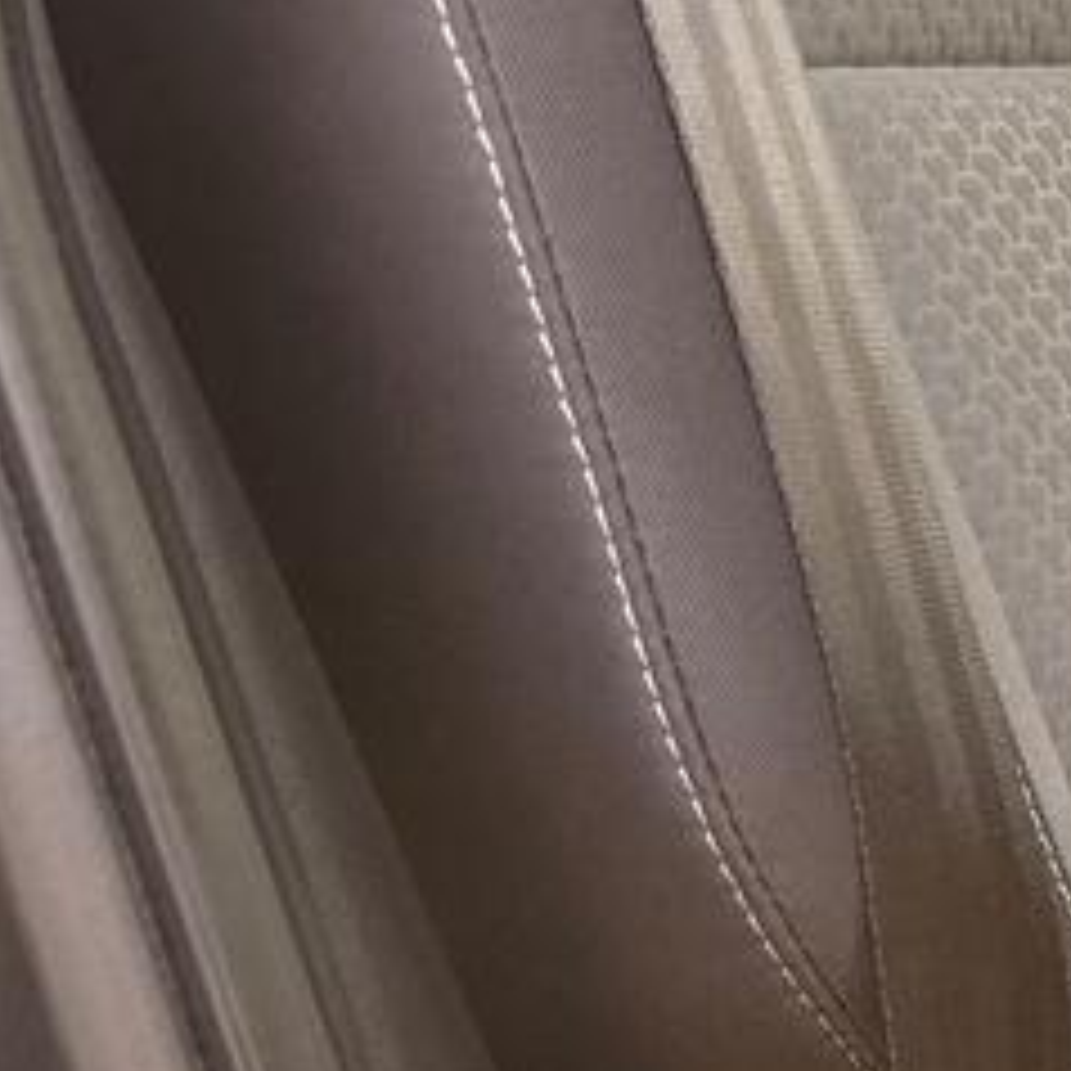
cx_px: 2434
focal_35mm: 114
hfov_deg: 12.5
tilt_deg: -8.2
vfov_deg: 15.3
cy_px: 630
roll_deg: -0.8
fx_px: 3990
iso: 160
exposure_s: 1/230
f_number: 1.78
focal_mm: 6.76
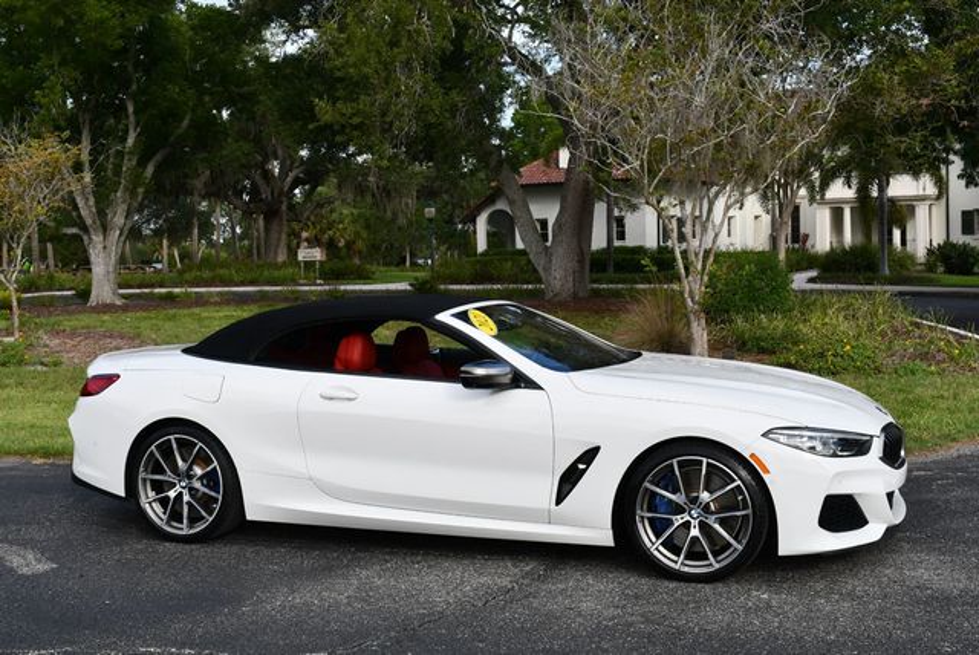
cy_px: 328
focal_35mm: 44
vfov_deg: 30.6
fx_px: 1198
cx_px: 490
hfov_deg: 44.5
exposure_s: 1/250
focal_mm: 22
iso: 180
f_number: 8
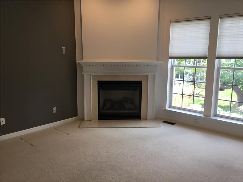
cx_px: 122
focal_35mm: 31
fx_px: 218
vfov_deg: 45.4
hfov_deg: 58.4
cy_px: 91
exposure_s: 1/60
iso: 25
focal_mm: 3.3
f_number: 2.4
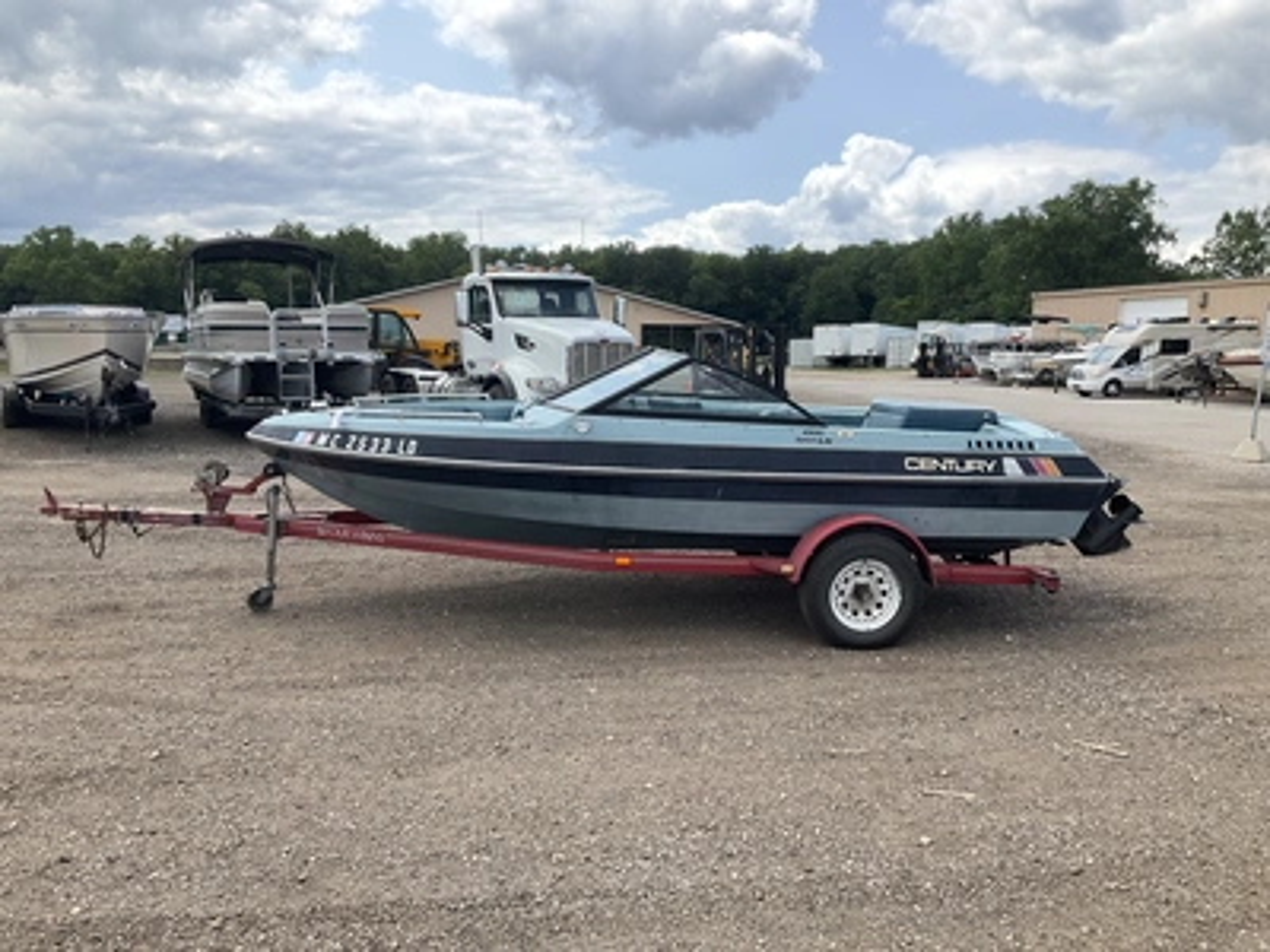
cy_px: 476
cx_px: 635
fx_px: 1064
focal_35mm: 29
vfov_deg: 48.2
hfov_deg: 61.7
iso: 25
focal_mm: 3
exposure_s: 1/1534
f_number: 1.8
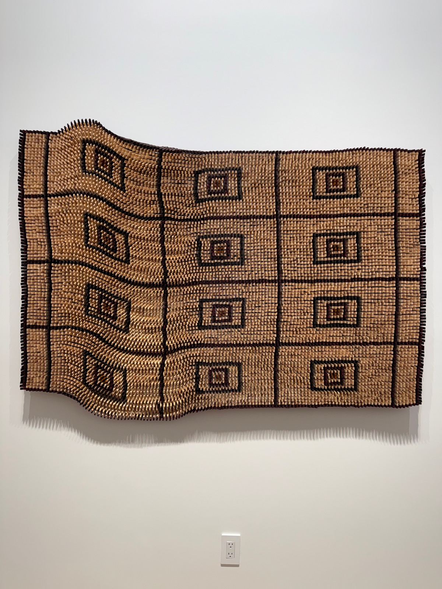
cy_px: 294
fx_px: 409
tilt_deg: -2.3
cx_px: 221
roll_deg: -0.2
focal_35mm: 24
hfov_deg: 56.8
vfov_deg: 71.6
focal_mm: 6.76
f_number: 1.78
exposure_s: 1/120
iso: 80
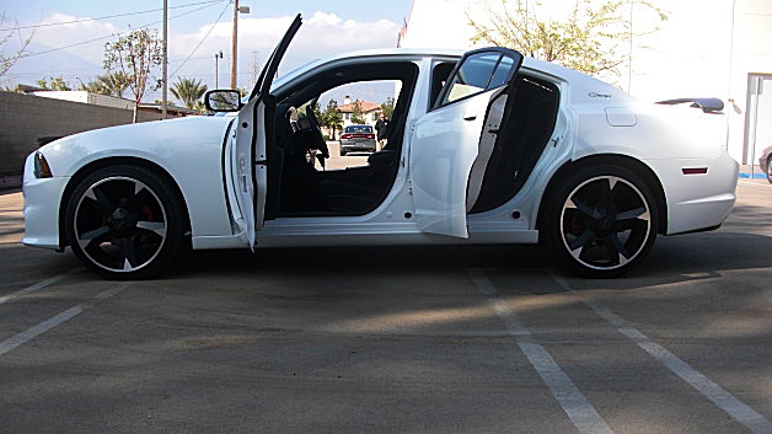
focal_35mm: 40
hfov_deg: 50.5
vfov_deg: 29.6
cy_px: 257
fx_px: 819
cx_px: 385
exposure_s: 1/500
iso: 50
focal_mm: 6.3
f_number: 2.8
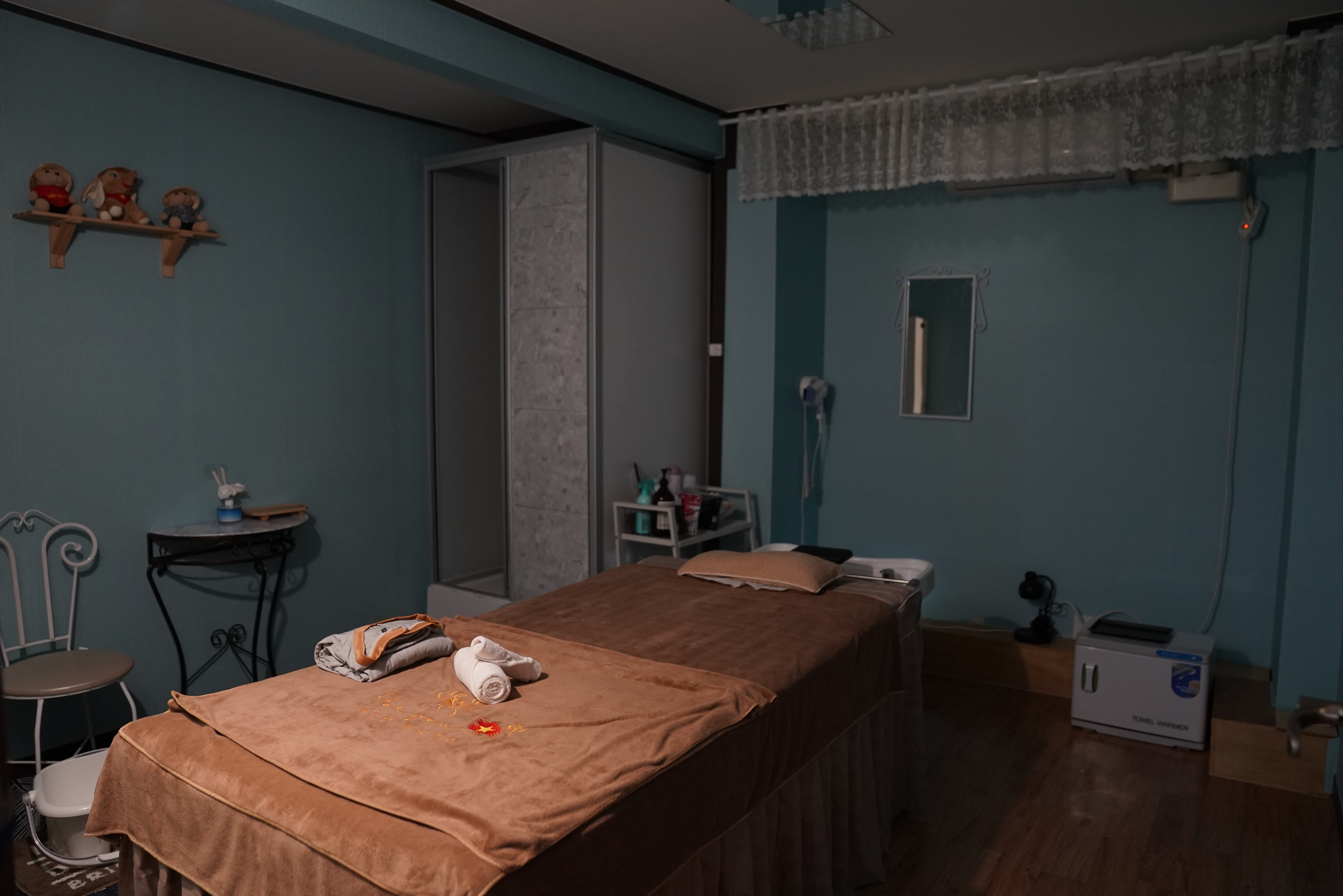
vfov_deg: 51.3
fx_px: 933
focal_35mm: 25
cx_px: 672
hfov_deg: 71.5
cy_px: 448
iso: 2000
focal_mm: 25
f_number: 2.8
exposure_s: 1/125
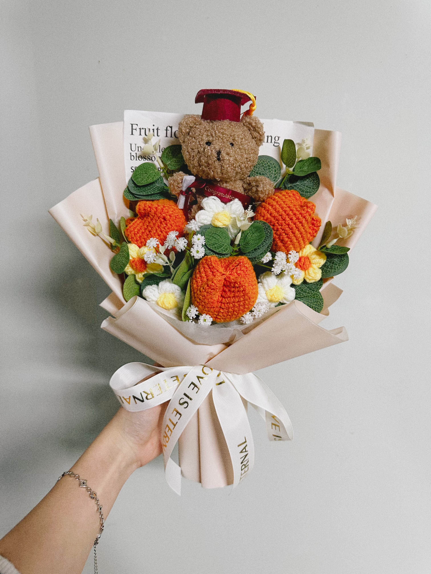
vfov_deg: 71.6
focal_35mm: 24
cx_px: 216
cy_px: 287
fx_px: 398
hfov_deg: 56.8
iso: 200
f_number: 1.78
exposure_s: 1/100
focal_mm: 6.86
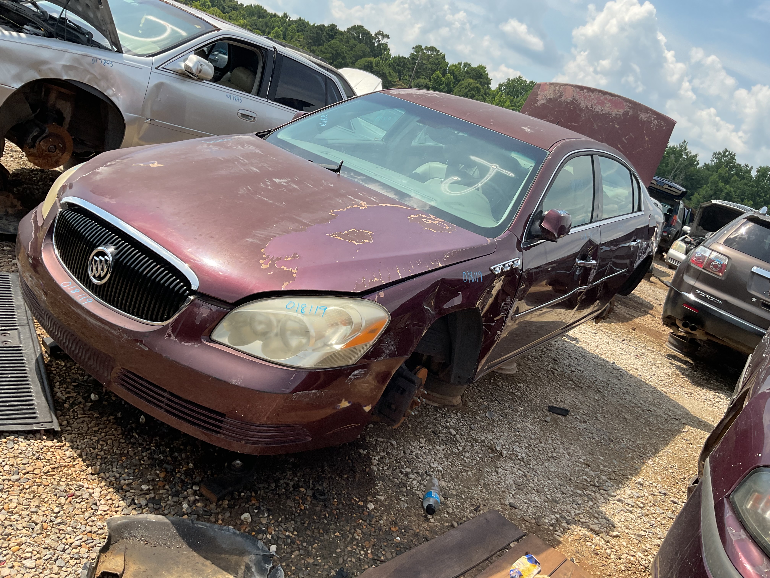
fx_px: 645
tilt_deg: -12.4
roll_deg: -17.2
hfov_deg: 61.7
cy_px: 289
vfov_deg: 48.2
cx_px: 385
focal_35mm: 29
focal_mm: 3
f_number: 1.8
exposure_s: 1/1221
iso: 16
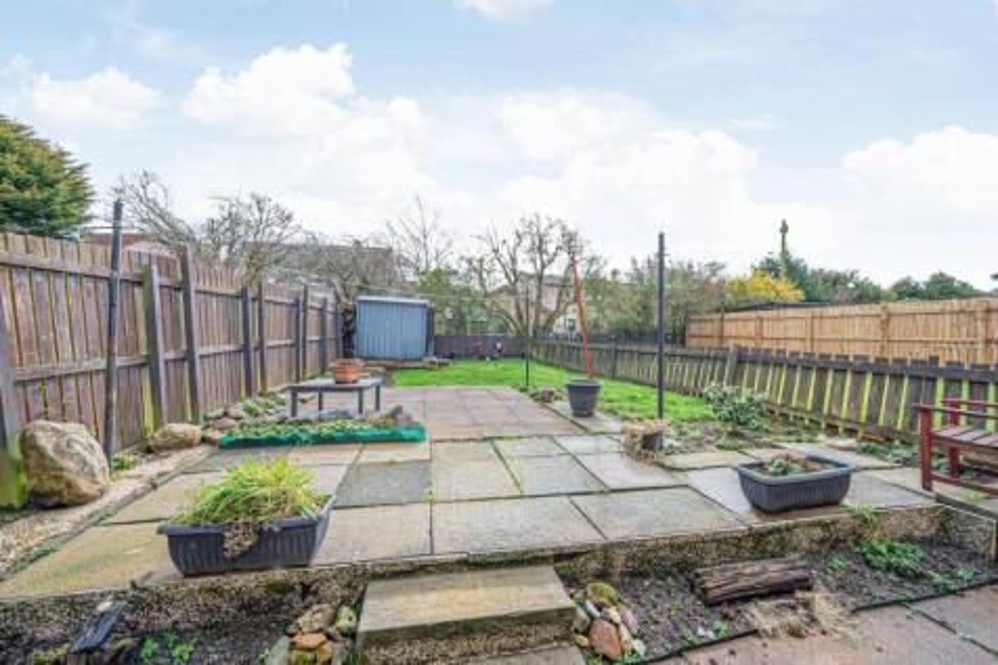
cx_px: 499
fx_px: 388
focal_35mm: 14
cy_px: 332
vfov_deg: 81.2
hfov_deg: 104.3
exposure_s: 1/160
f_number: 7.1
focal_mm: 14
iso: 320
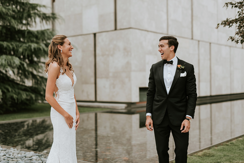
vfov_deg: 27.0
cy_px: 82
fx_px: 339
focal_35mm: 50
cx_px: 122
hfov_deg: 39.6
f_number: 1.8
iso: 160
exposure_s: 1/2000
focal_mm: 50
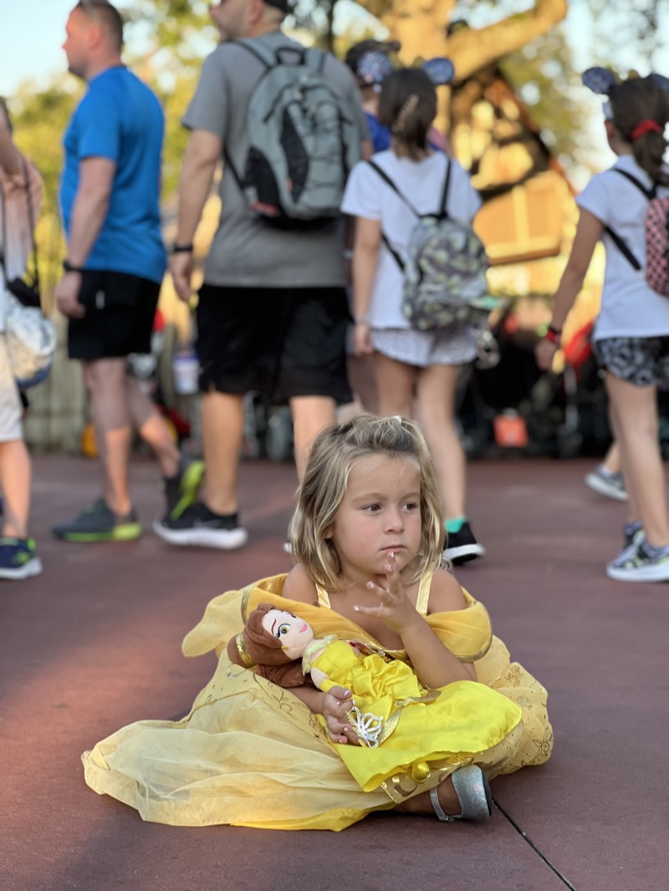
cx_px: 334
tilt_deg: -0.5
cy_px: 446
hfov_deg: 19.1
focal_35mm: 77
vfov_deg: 25.3
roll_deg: +1.4
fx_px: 1983
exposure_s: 1/121
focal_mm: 9
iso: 80
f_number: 2.8
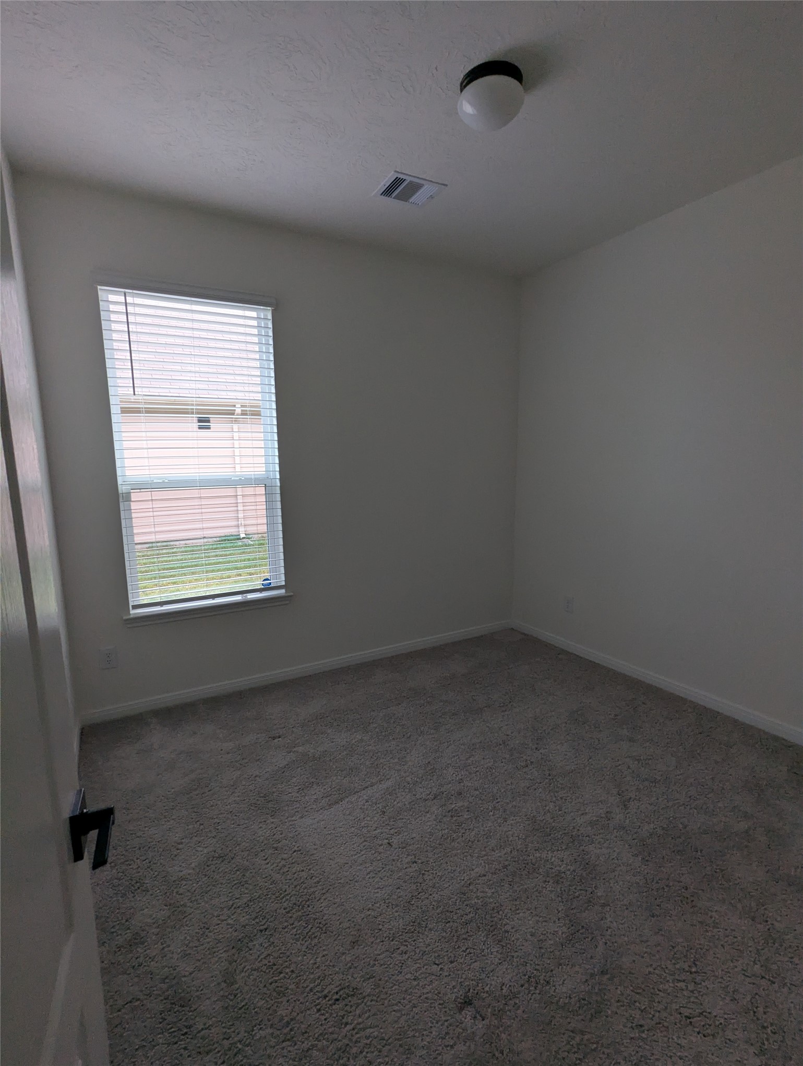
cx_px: 402
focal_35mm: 16
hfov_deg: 78.3
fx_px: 493
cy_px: 533
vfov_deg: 94.4
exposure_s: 1/118
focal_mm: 2.35
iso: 232
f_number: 2.2
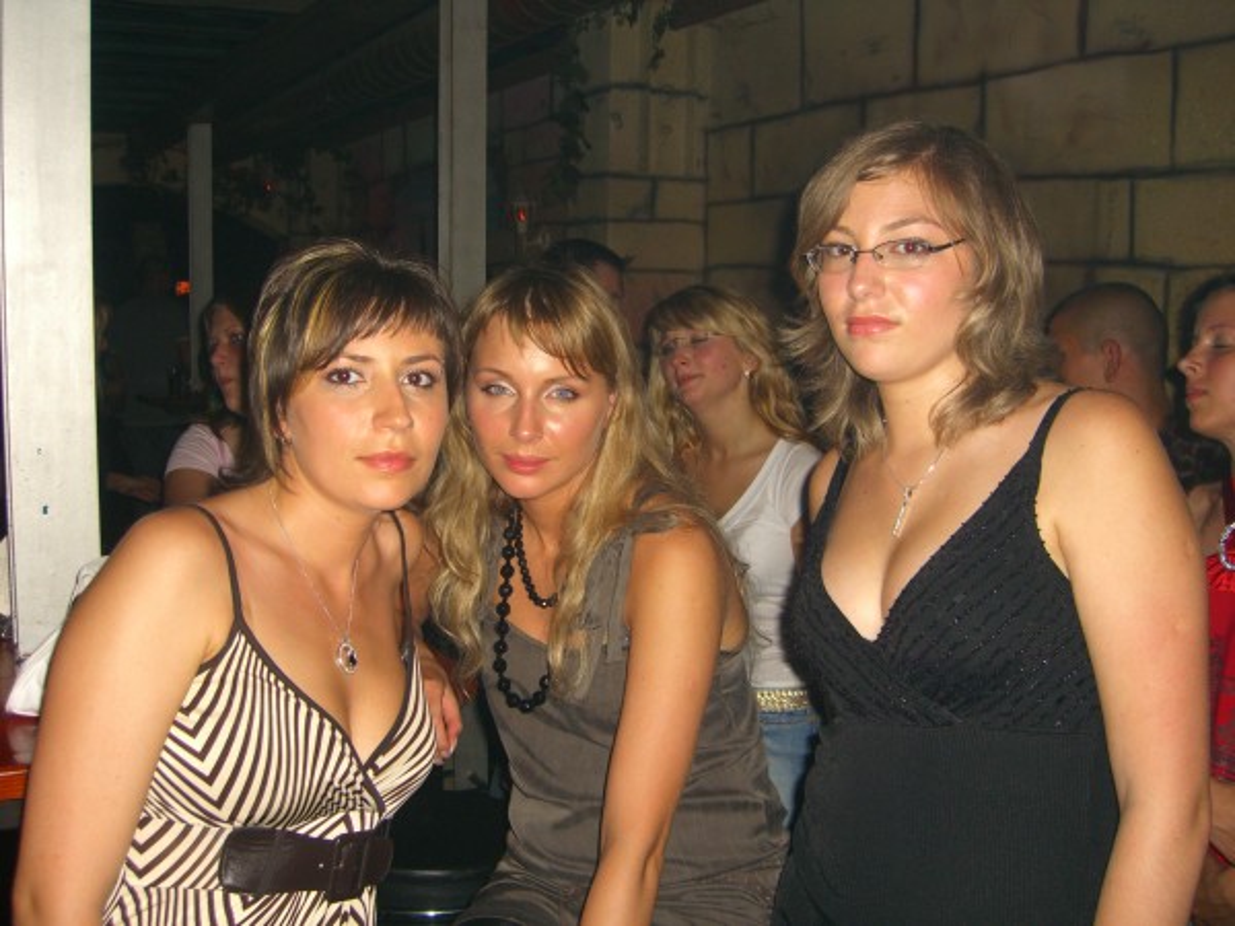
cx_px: 618
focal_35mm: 38
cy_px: 463
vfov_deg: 37.7
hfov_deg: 49.0
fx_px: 1356
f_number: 2.8
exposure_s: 1/60
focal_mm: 7.9
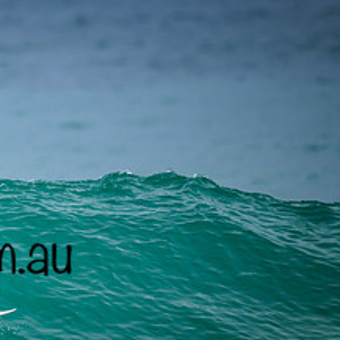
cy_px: 237
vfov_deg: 1.0
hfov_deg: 1.0
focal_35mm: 1815
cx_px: -94
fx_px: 20169
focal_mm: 800
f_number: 6.3
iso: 220
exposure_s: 1/2000
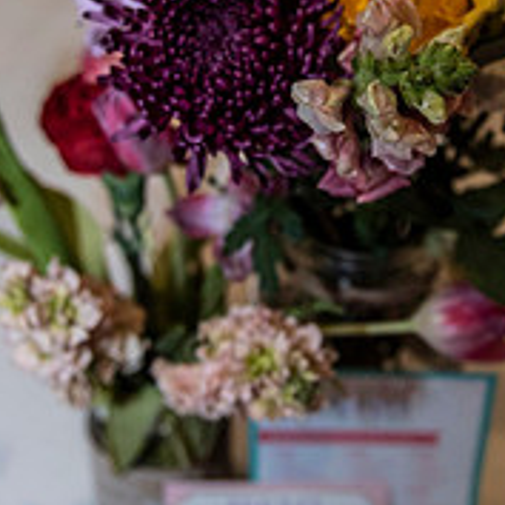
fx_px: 1353
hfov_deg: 21.1
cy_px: 123
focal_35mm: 82
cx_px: 291
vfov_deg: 21.0
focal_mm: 38
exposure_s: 1/200
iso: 640
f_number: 4
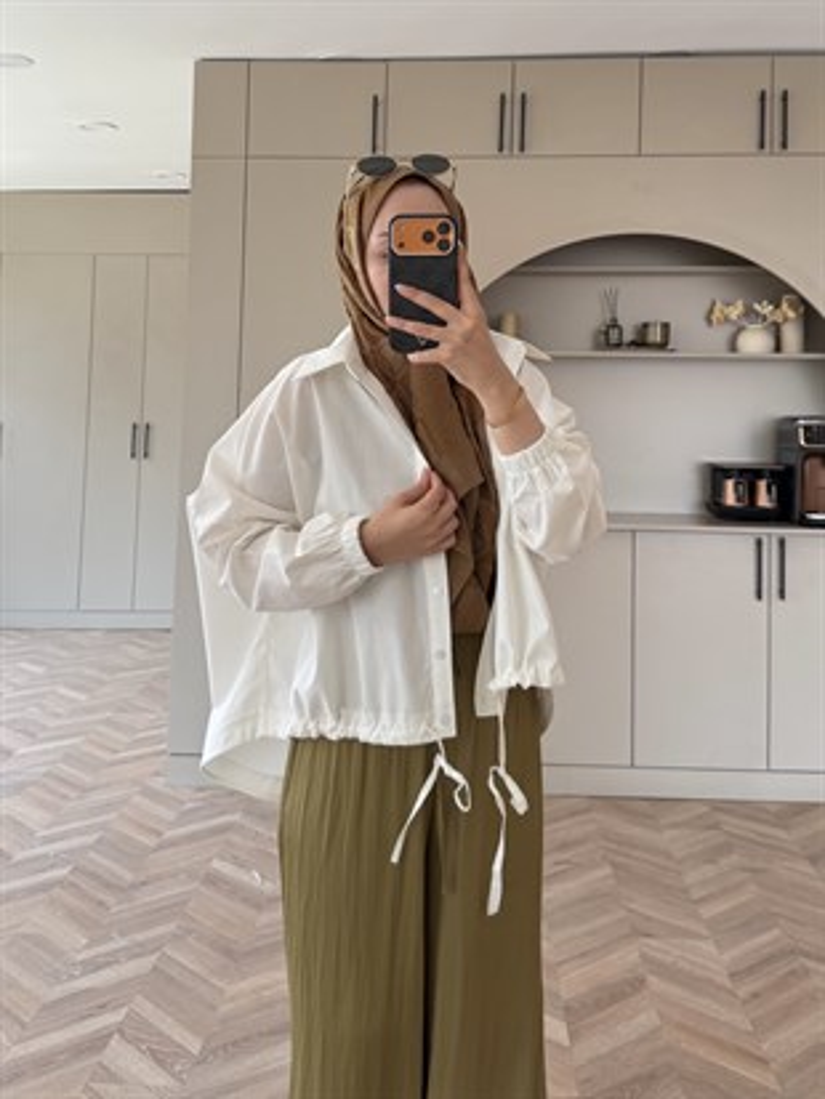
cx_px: 412
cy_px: 550
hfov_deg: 56.8
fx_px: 762
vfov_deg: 71.6
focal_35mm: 24
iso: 100
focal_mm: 6.76
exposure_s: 1/121
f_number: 1.78
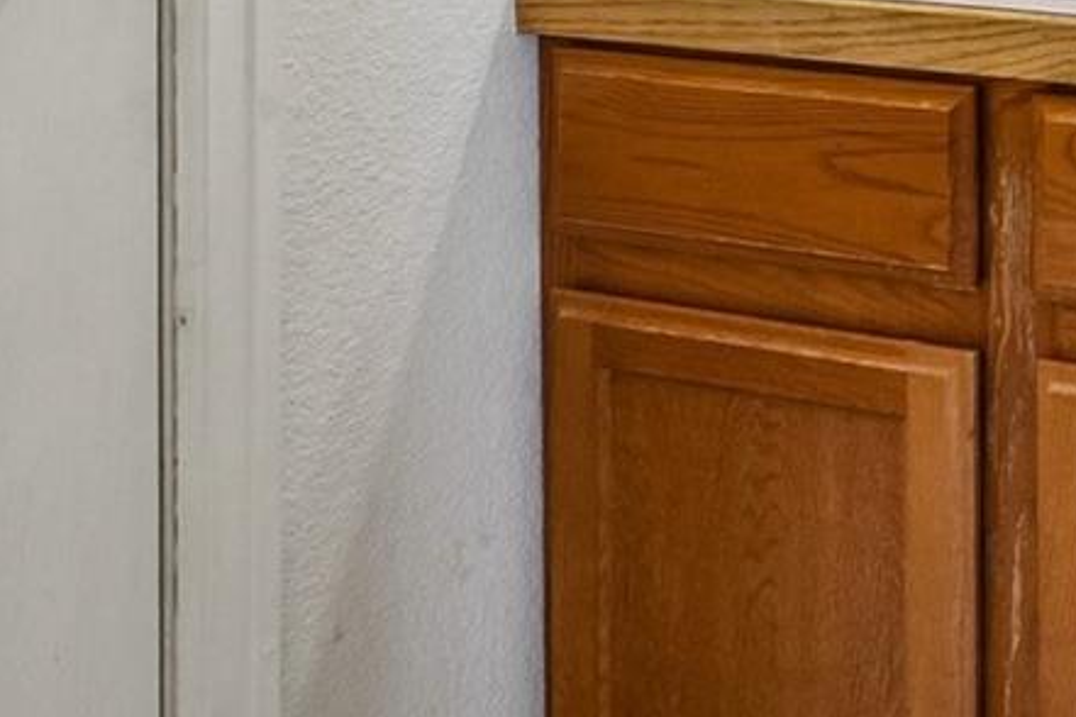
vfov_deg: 19.1
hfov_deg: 23.7
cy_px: -439
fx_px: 1788
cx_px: 1754
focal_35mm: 60
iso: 500
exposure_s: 1/30
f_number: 8
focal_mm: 11
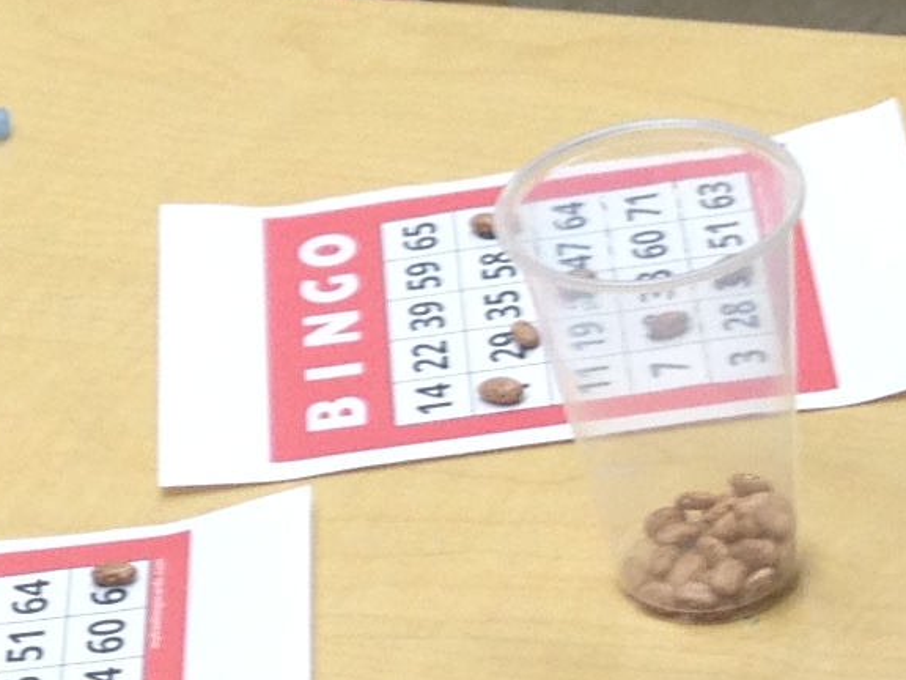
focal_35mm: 187
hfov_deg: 10.4
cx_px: -272
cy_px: -121
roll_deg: +13.8
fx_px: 4894
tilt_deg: -27.5
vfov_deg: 7.9
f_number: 2.4
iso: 50
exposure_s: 1/40
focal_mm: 4.12
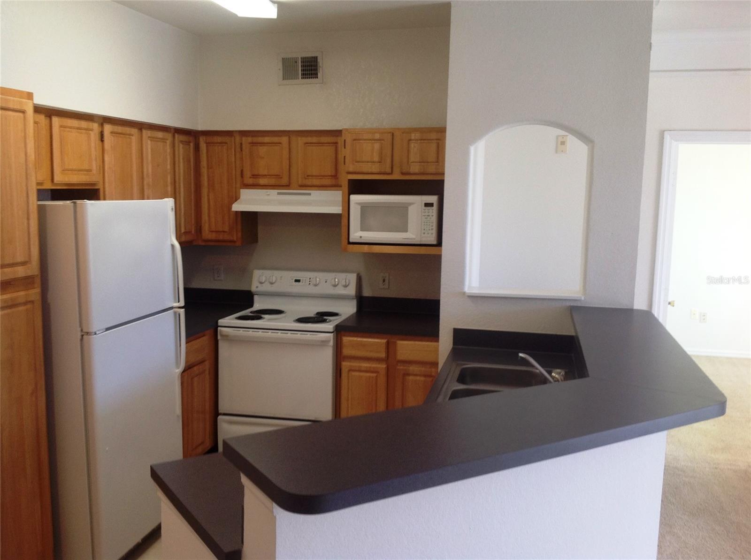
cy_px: 280
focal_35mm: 35
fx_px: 758
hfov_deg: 52.7
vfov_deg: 40.6
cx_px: 376
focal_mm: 4.28
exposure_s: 1/30
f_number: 2.4
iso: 50
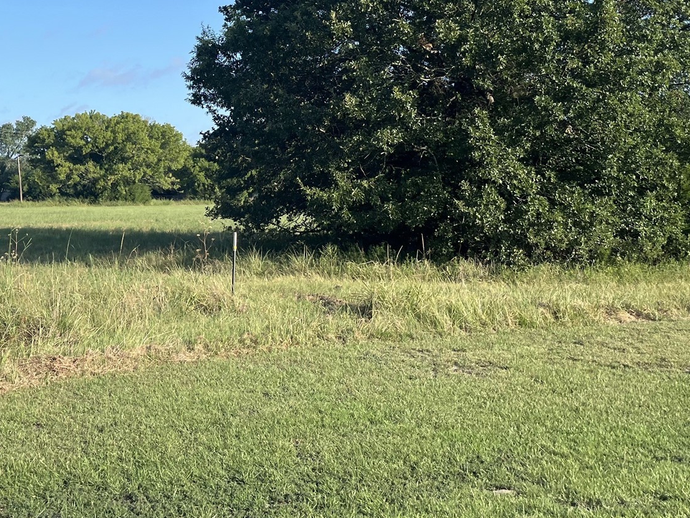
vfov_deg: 29.4
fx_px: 957
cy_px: 80
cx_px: 263
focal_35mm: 48
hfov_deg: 39.4
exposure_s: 1/2309
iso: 50
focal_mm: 5.1
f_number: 1.6
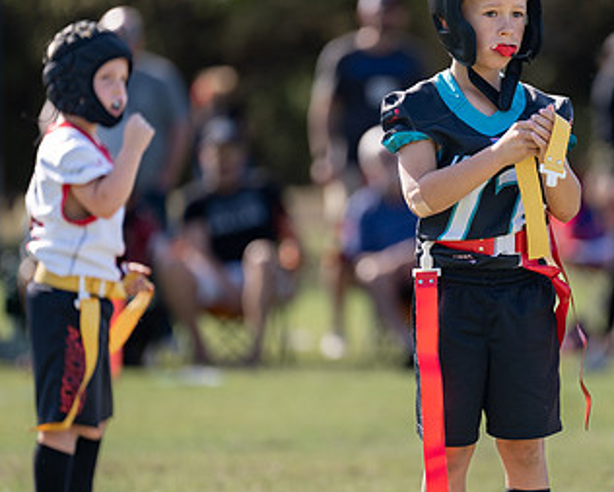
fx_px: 6780
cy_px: 252
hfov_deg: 5.2
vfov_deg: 4.2
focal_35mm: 373
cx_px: 509
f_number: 2.8
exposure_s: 1/800
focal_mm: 200
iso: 100
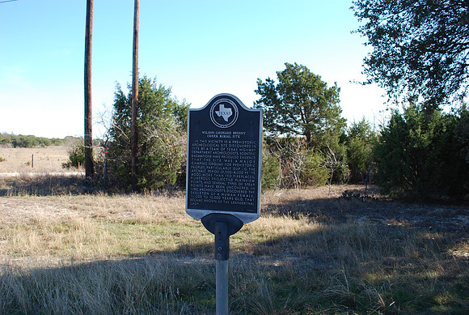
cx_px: 234
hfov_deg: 57.1
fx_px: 431
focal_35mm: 33
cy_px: 158
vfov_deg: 40.1
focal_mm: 22
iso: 100
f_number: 6.3
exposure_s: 1/160
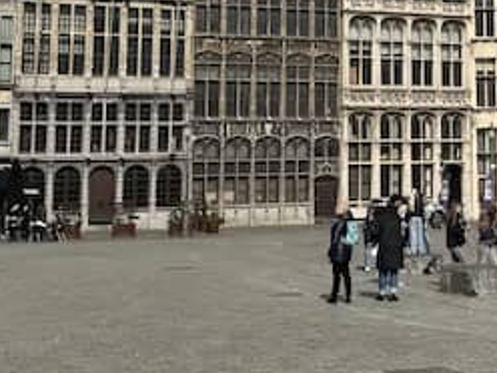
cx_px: 527
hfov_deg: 21.5
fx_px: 1249
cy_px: 7
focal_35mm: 87
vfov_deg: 16.6
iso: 80
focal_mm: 6.8
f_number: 1.8
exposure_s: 1/6410
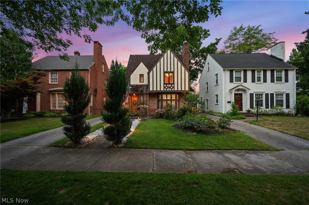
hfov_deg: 104.3
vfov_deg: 81.1
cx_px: 154
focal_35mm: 14
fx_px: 120
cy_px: 102
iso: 250
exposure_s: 1/4
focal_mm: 14
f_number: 8
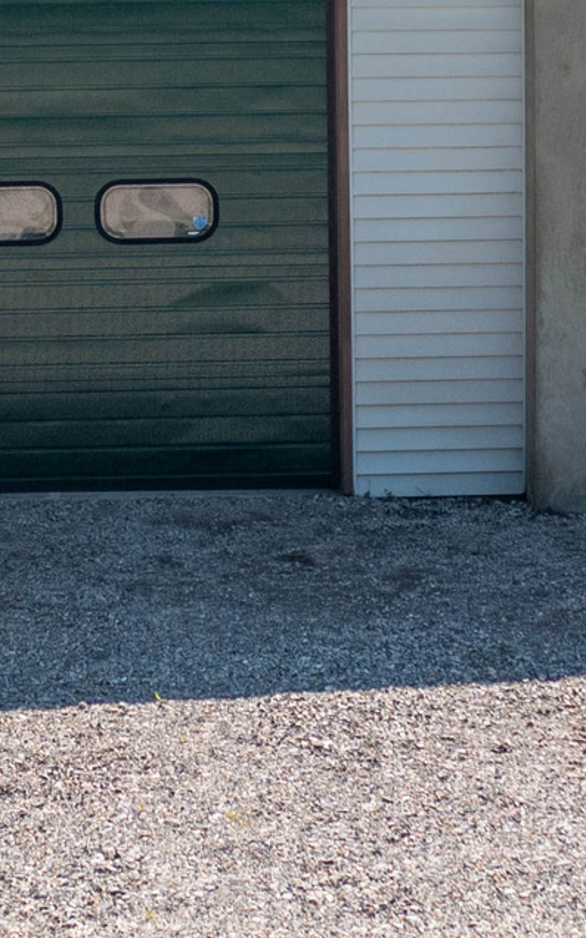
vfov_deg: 15.0
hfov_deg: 9.5
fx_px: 3525
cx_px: 337
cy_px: 71
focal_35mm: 138
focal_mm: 10.26
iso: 100
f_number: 2.8
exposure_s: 1/80
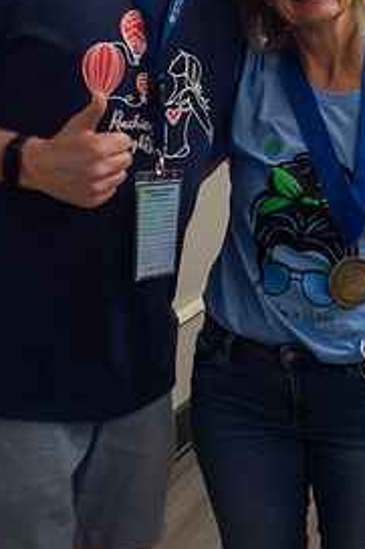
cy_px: 37
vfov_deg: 22.7
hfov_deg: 15.5
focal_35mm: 87
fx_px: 1325
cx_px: 314
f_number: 2.8
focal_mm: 12
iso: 6400
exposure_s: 1/320
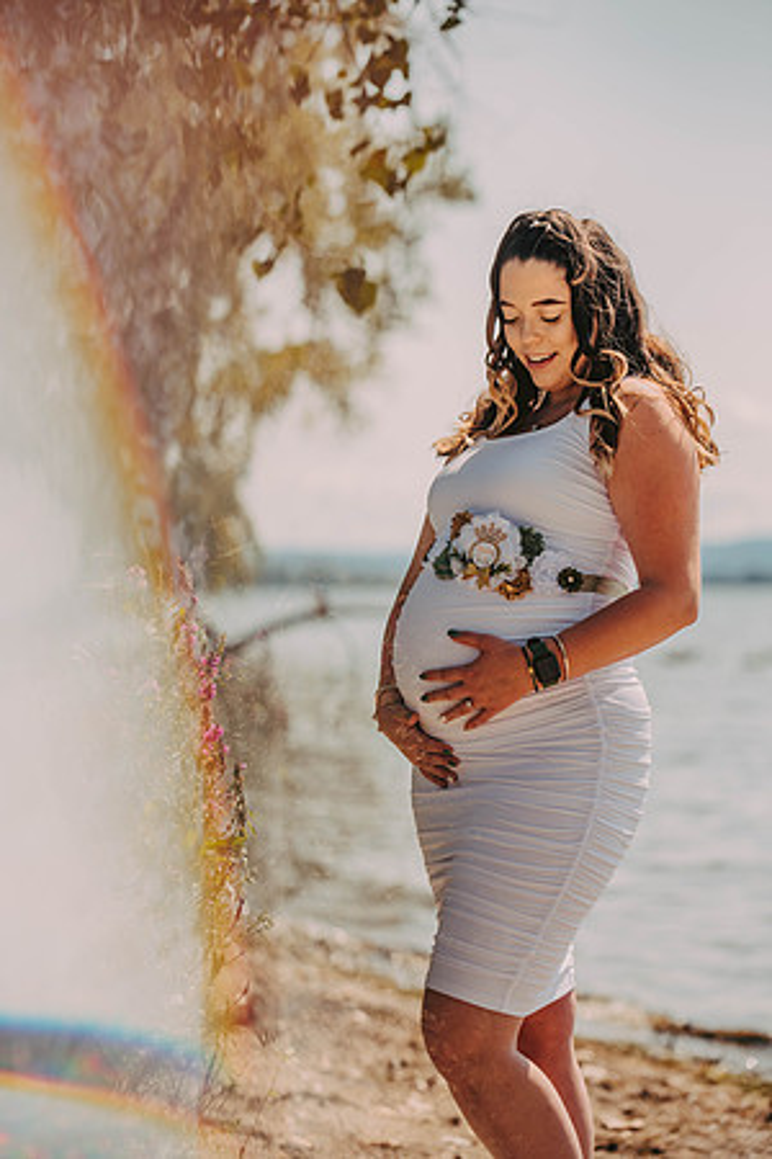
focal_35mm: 102
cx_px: 386
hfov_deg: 13.4
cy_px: 580
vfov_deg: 20.0
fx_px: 3281
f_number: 2.8
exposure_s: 1/4000
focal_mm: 102
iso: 250
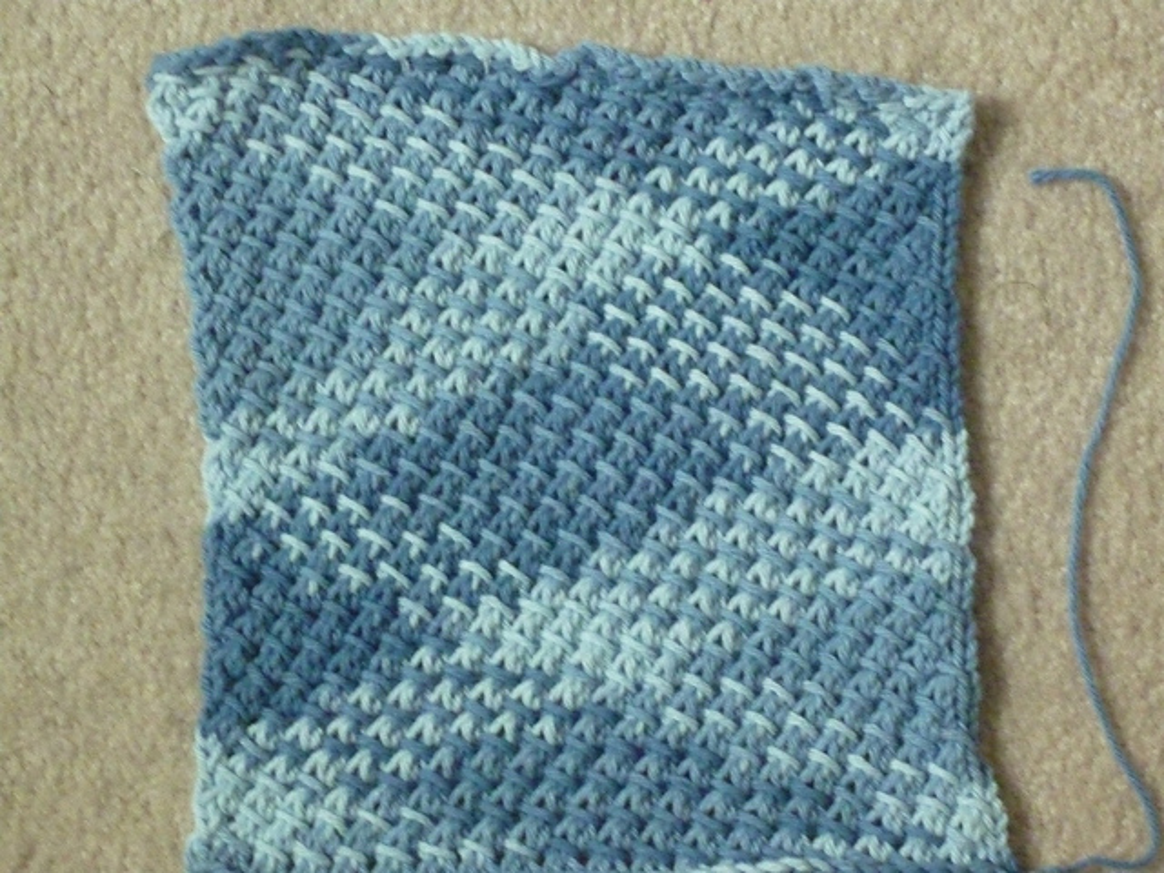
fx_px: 4439
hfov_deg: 14.9
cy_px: 436
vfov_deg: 11.2
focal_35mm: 132
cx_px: 582
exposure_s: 1/25
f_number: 5.9
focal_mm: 22
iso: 1600
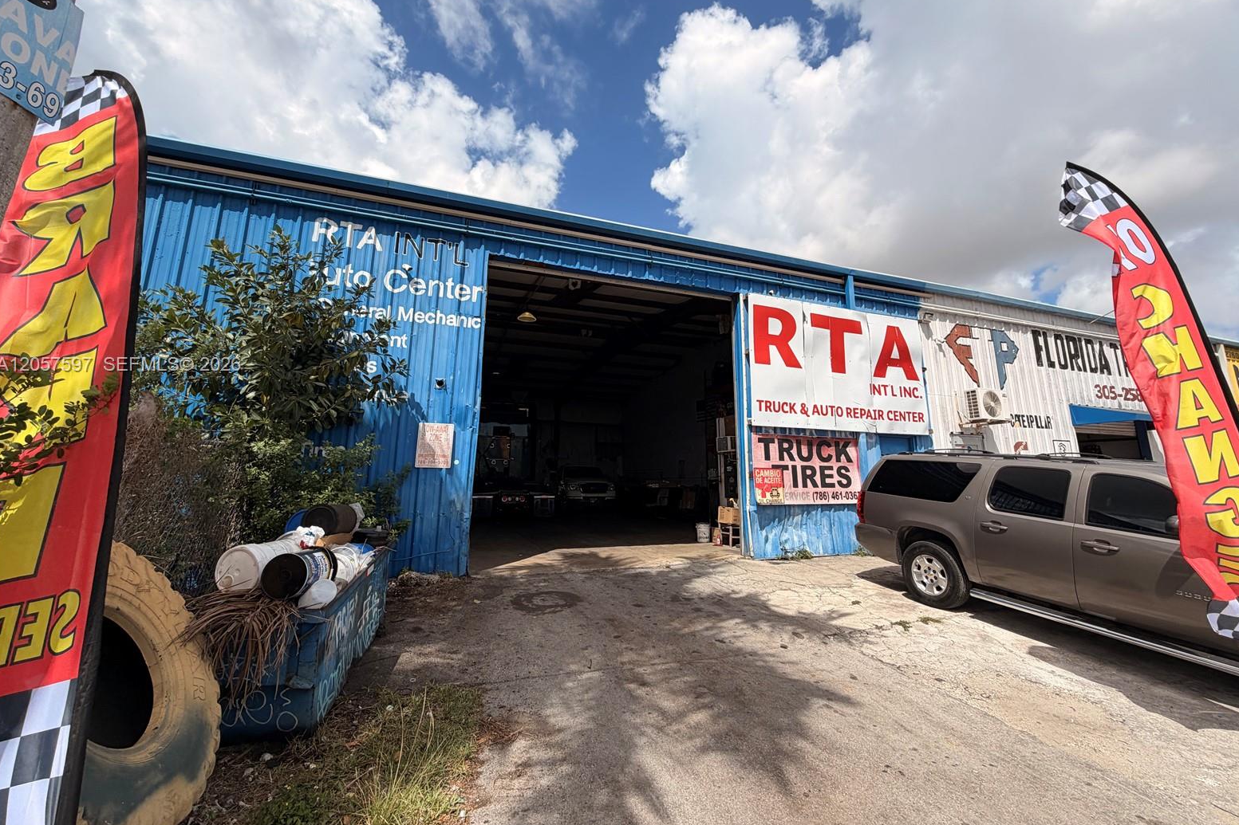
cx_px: 631
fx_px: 516
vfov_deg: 77.0
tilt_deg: +12.3
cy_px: 366
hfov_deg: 100.4
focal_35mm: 15
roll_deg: +0.7
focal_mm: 2.22
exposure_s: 1/1259
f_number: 2.2
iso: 20
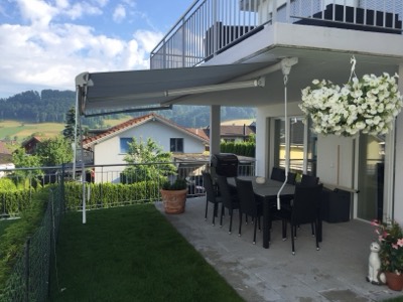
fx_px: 338
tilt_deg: -1.1
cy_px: 151
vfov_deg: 48.2
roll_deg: -0.7
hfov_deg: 61.7
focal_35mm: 29
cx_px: 202
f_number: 2.2
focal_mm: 4.15
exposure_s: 1/791
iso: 32
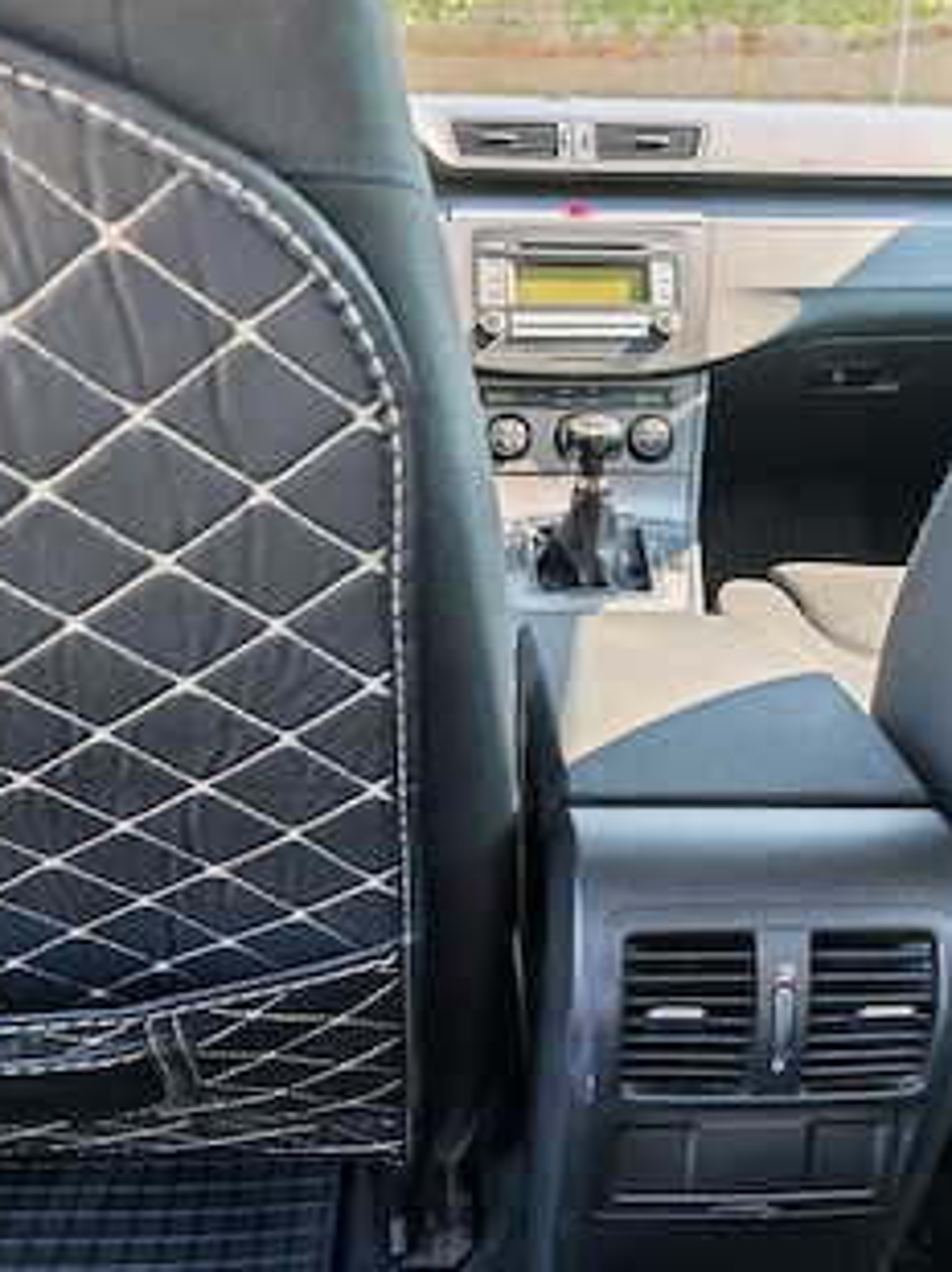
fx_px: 1138
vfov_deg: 58.4
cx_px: 497
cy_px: 648
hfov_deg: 45.4
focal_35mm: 31
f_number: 2
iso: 100
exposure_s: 1/290
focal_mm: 6.83
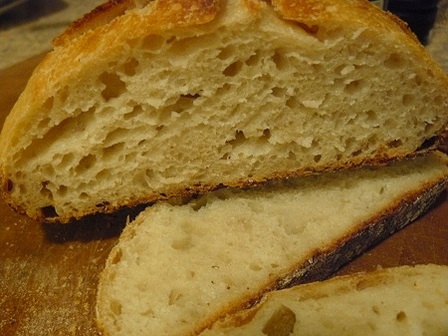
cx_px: 224
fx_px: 466
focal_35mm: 36
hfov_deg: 51.4
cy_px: 168
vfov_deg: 39.6
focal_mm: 6
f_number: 2.8
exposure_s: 1/8
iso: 400
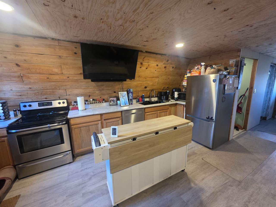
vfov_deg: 89.9
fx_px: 104
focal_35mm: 13
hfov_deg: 106.2
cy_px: 104
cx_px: 138
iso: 500
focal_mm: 2.2
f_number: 1.9
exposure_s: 1/60
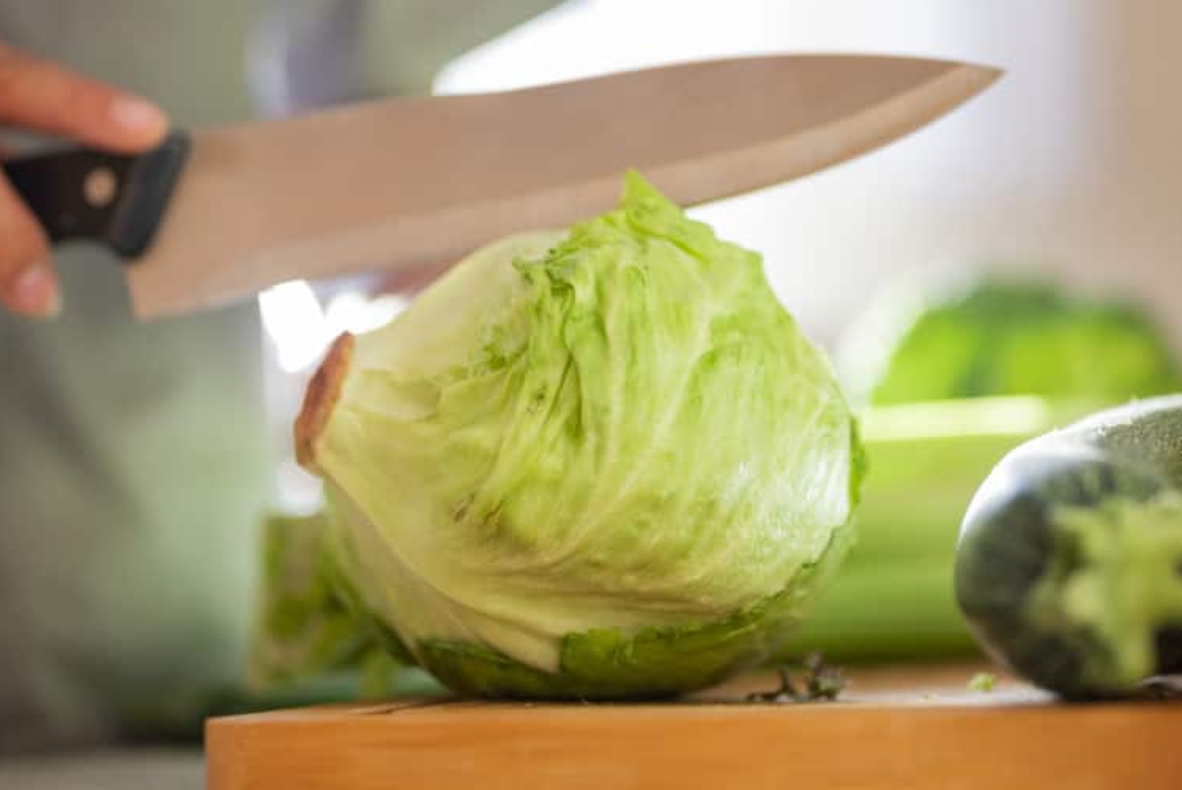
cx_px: 651
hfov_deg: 25.3
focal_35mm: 80
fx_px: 2628
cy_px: 248
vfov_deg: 17.0
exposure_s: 1/160
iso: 320
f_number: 1.8
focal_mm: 50
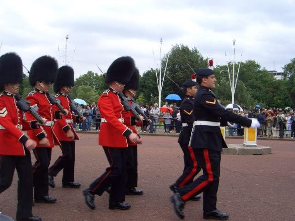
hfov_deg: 47.9
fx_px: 332
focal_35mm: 39
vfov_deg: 36.8
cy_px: 110
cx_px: 148
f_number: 4.8
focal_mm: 8
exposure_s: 1/160
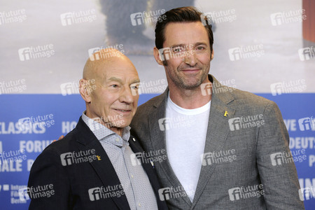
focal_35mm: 135
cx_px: 158
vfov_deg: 10.2
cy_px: 105
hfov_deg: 15.2
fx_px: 1181
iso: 1250
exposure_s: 1/250
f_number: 4.5
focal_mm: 135
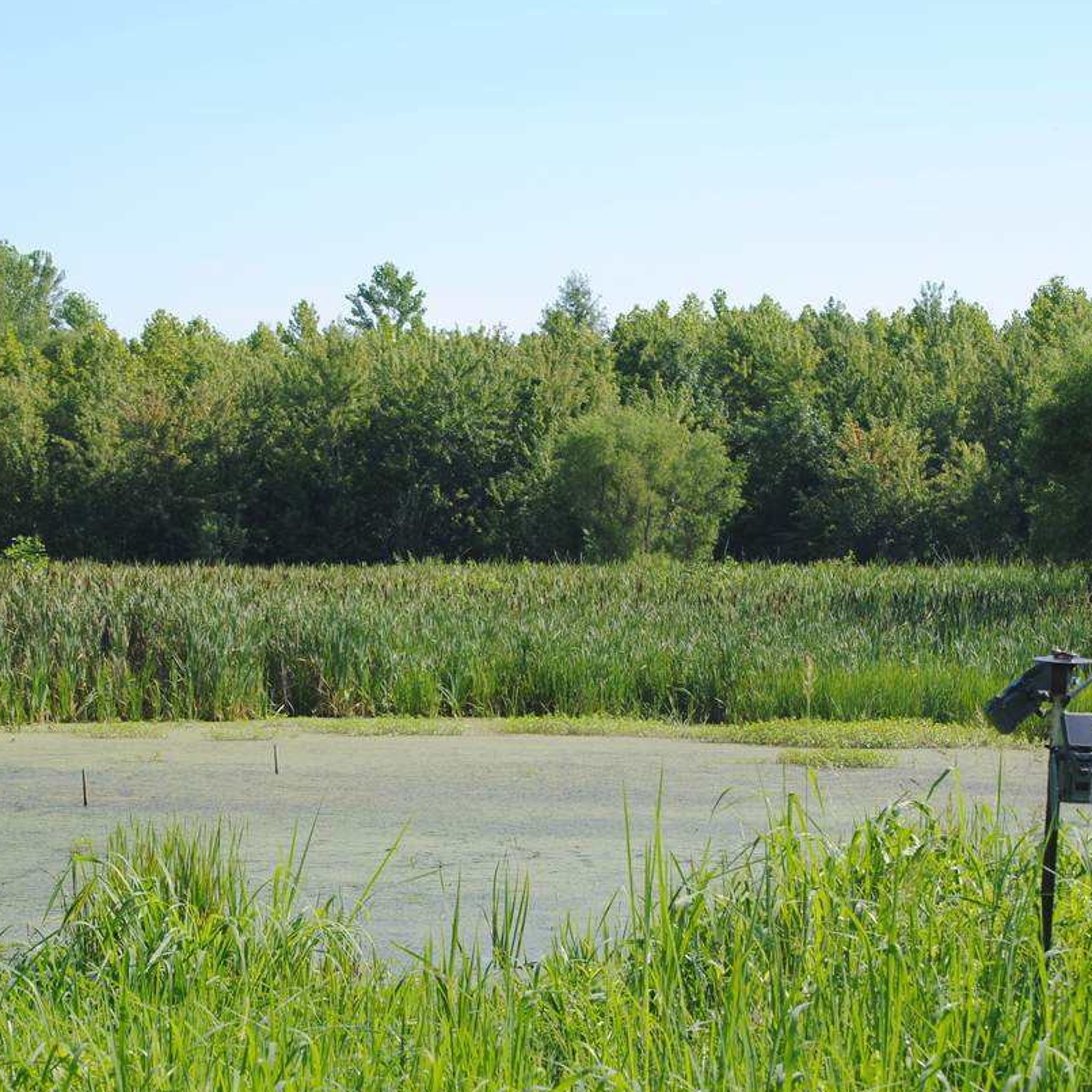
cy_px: 553
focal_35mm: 112
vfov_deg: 15.6
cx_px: 461
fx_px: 3986
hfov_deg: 15.6
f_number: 7.1
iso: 100
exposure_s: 1/200
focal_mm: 55
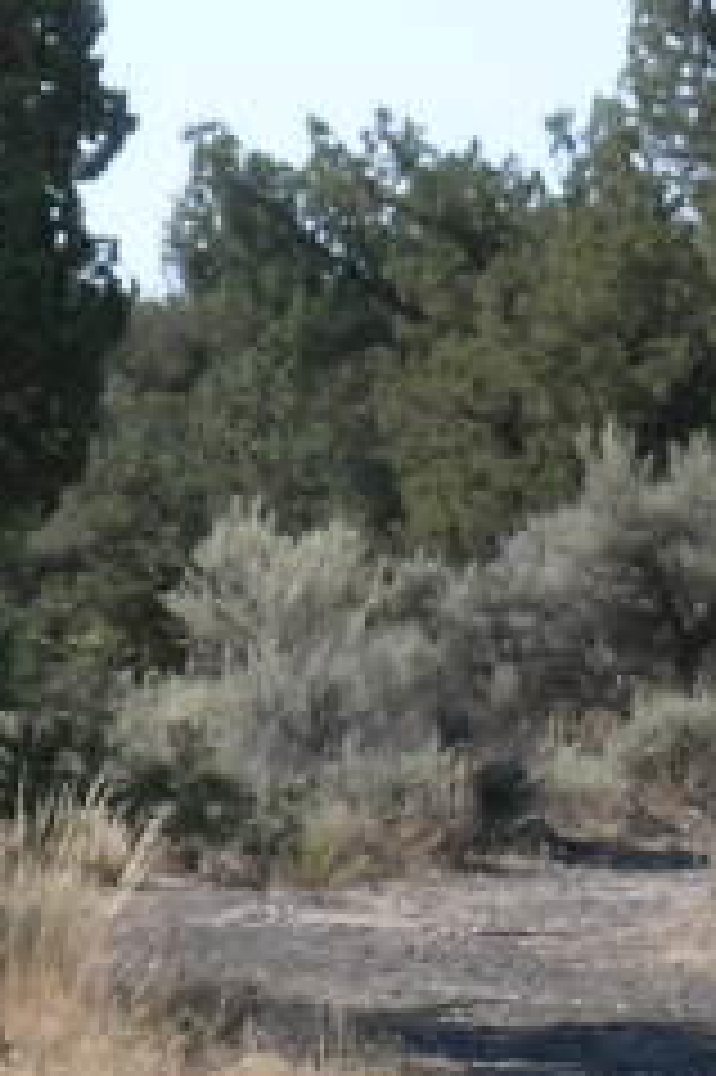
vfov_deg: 4.0
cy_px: 855
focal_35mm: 517
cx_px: 185
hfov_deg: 2.7
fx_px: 15445
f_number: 7.3
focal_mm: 24
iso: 50
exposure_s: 1/124
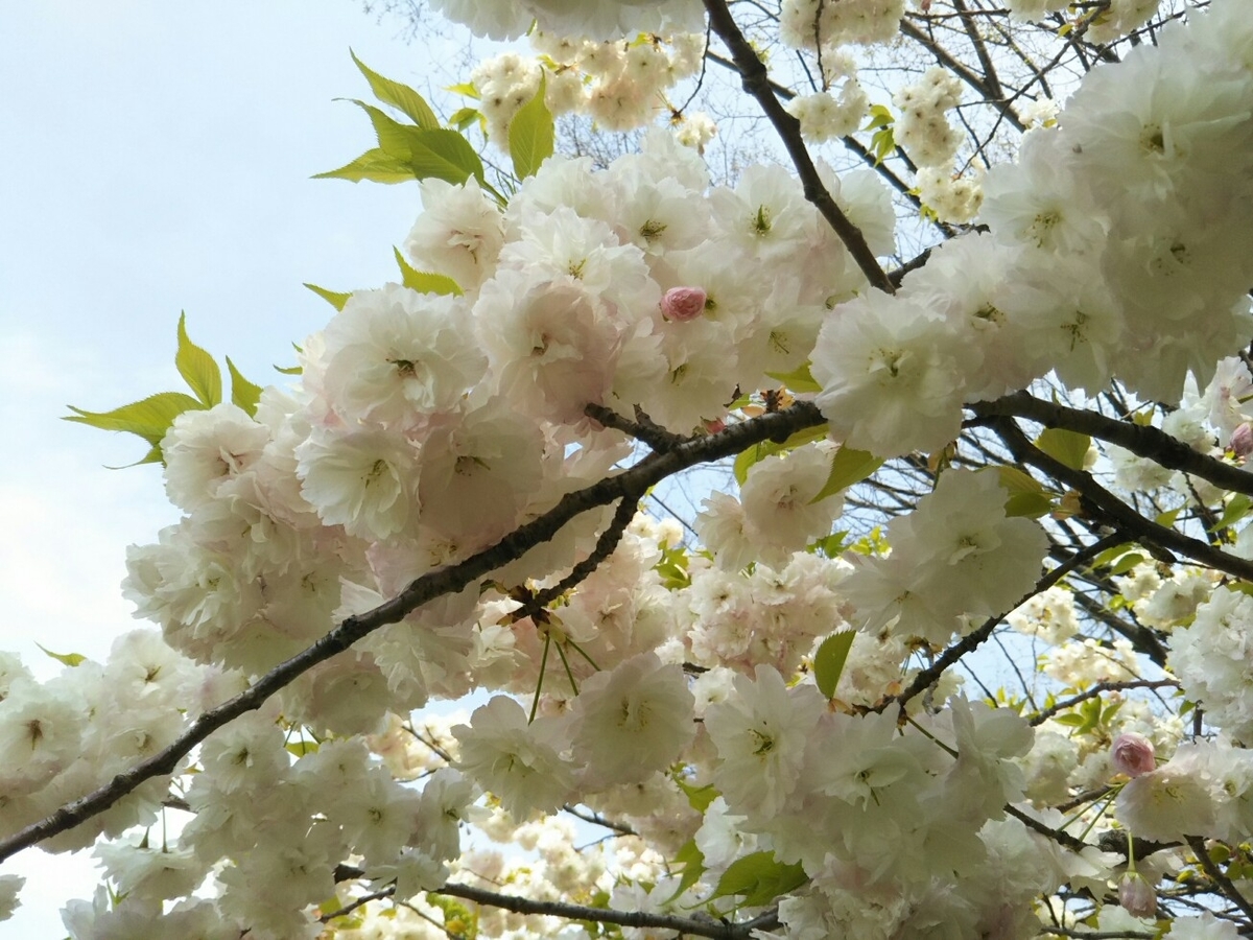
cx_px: 626
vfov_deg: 46.8
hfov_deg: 60.0
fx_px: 1086
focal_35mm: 30
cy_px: 470
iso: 25
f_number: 2.2
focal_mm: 4
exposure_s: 1/616
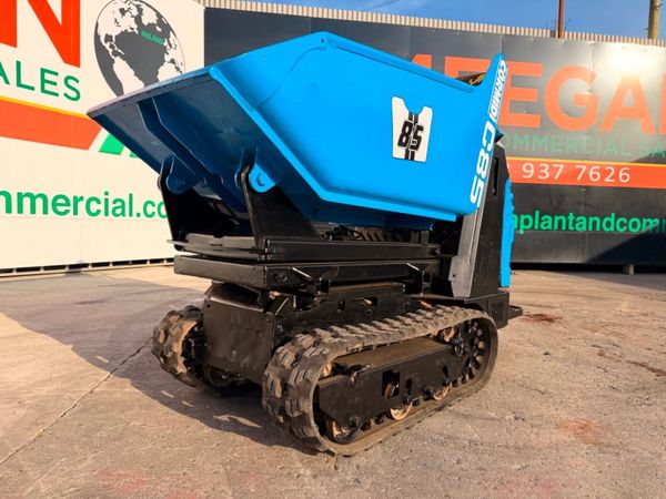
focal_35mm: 24
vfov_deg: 56.8
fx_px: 462
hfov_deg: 71.6
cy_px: 250
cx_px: 333
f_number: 1.78
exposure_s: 1/2907
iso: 80
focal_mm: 6.76
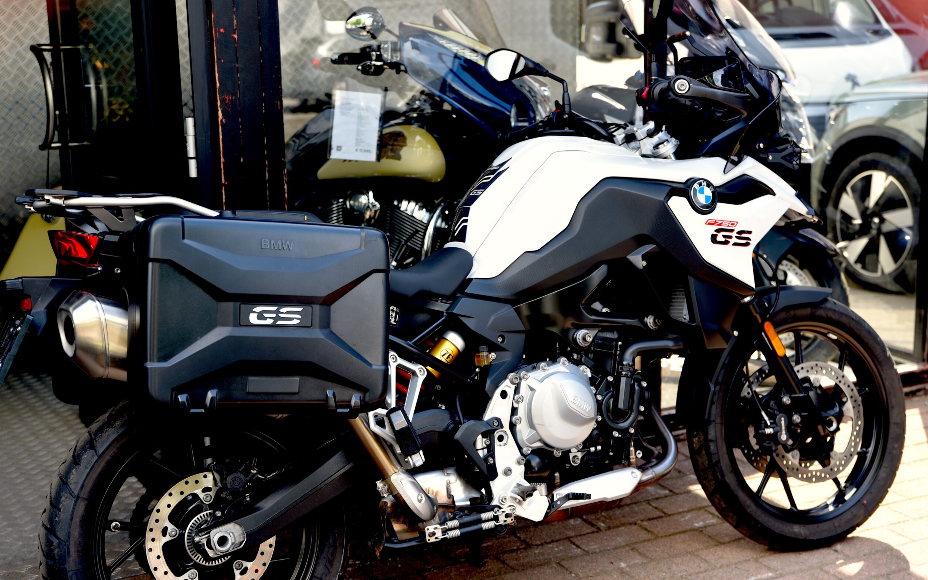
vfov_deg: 22.7
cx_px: 470
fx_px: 1441
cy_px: 303
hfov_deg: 35.7
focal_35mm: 57
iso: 100
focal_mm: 55
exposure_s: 1/80
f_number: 4.5
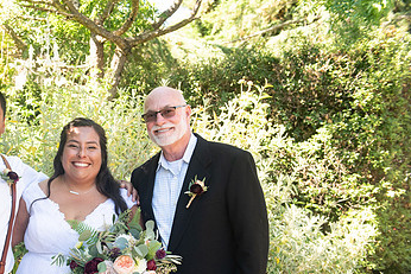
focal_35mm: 57
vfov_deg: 23.4
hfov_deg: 33.8
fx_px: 651
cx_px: 71
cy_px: 222
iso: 640
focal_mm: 34
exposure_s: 1/320
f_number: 4.5
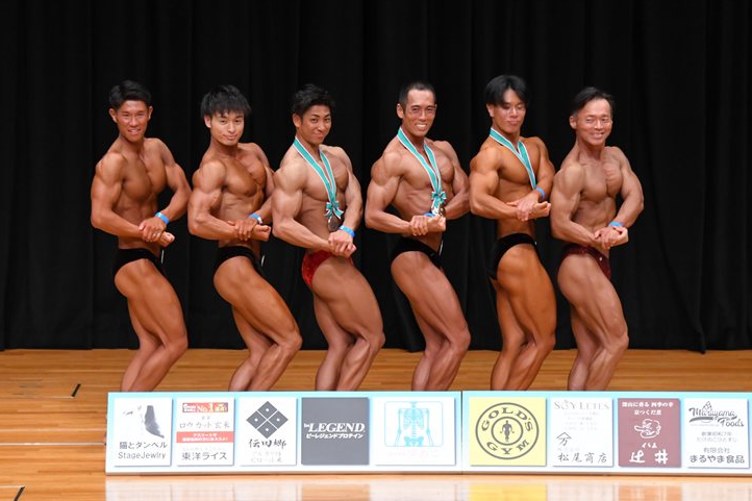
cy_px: 261
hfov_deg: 8.8
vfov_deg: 5.9
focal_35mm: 233
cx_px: 357
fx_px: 4866
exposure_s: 1/400
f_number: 5.6
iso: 3200
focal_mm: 145
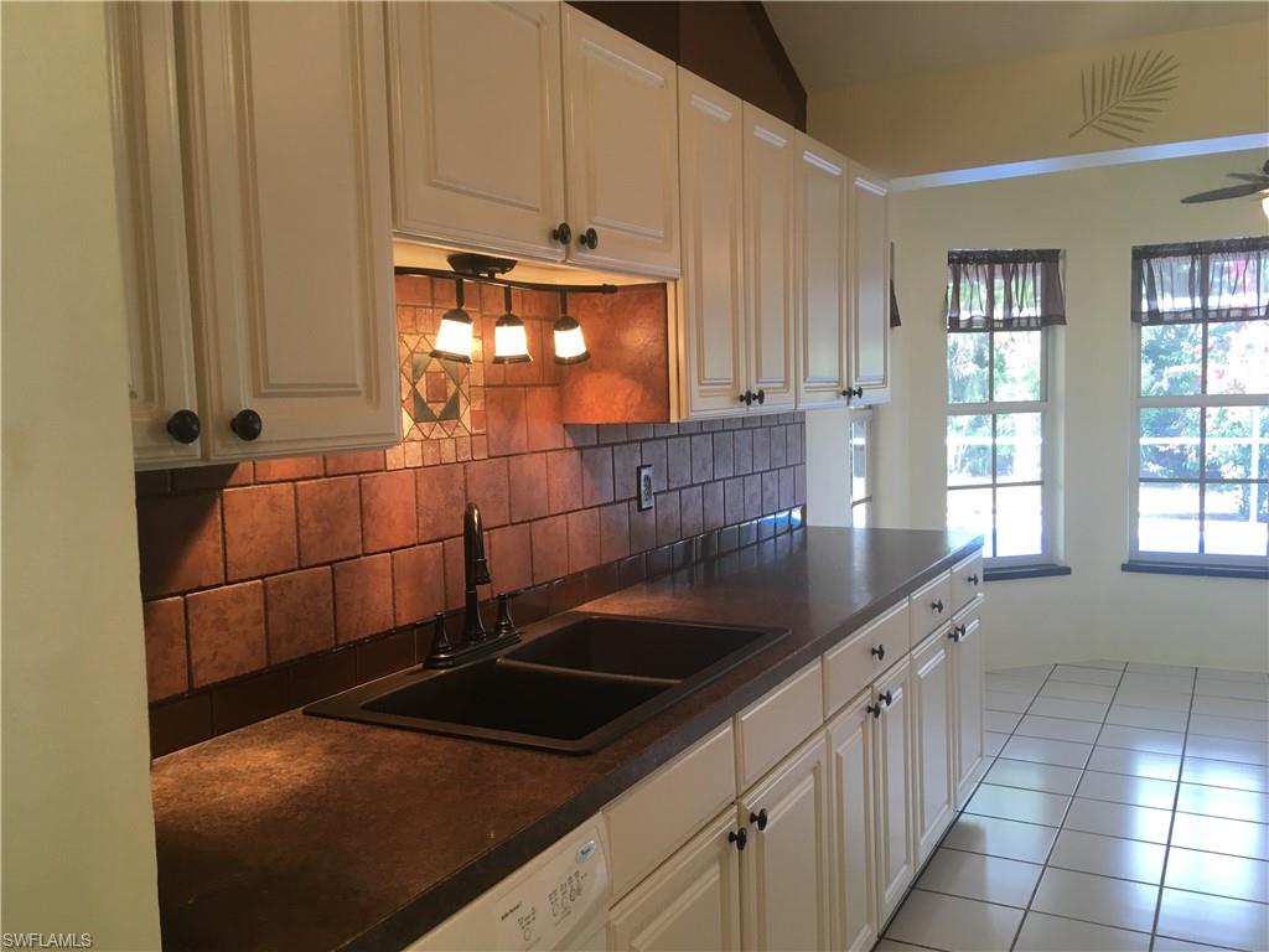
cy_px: 476
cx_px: 634
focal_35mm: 29
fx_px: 1063
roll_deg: +0.1
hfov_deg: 61.7
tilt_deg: -3.5
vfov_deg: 48.2
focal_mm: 4.15
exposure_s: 1/30
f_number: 2.2
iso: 40
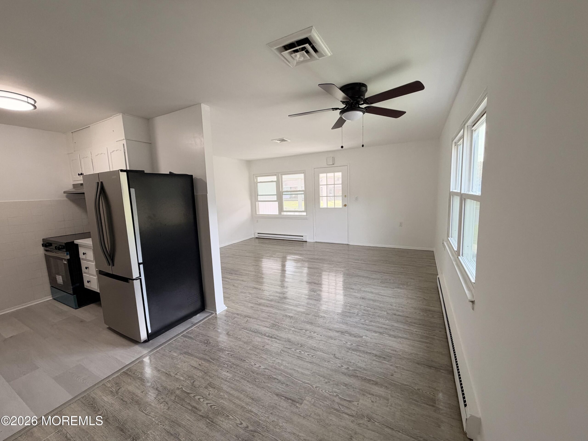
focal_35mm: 14
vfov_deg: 85.7
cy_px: 220
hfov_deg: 102.1
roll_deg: +2.1
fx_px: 238
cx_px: 294
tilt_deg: -6.8
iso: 200
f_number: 2.2
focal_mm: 2.22
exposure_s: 1/120
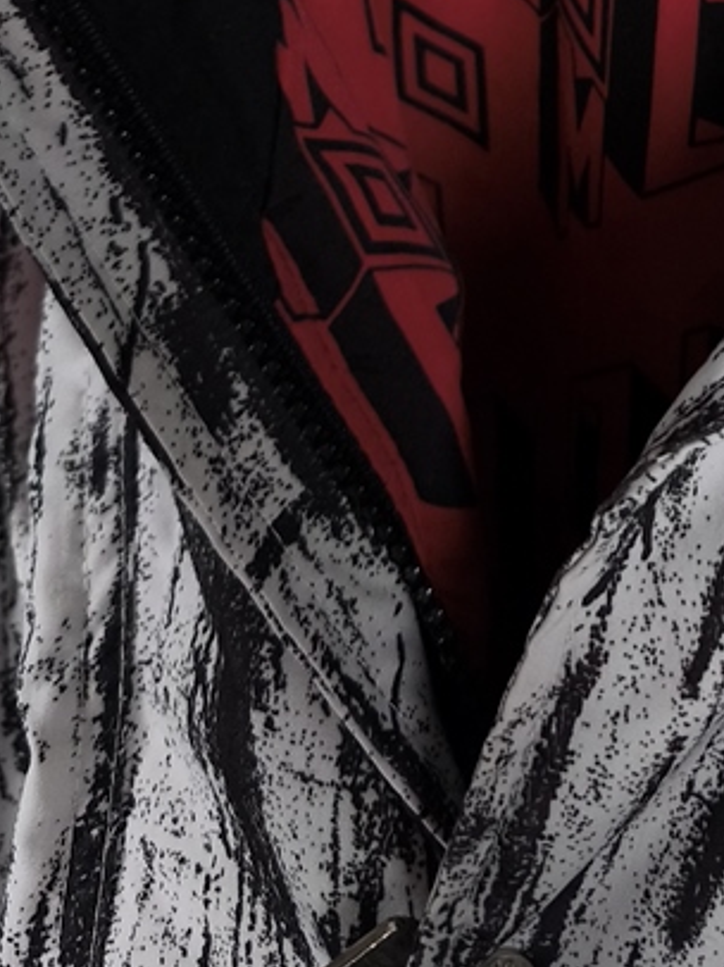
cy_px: -369
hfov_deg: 20.8
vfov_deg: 24.1
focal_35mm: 68
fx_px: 1898
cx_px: 741
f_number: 1.6
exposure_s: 1/200
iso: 400
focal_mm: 6.57
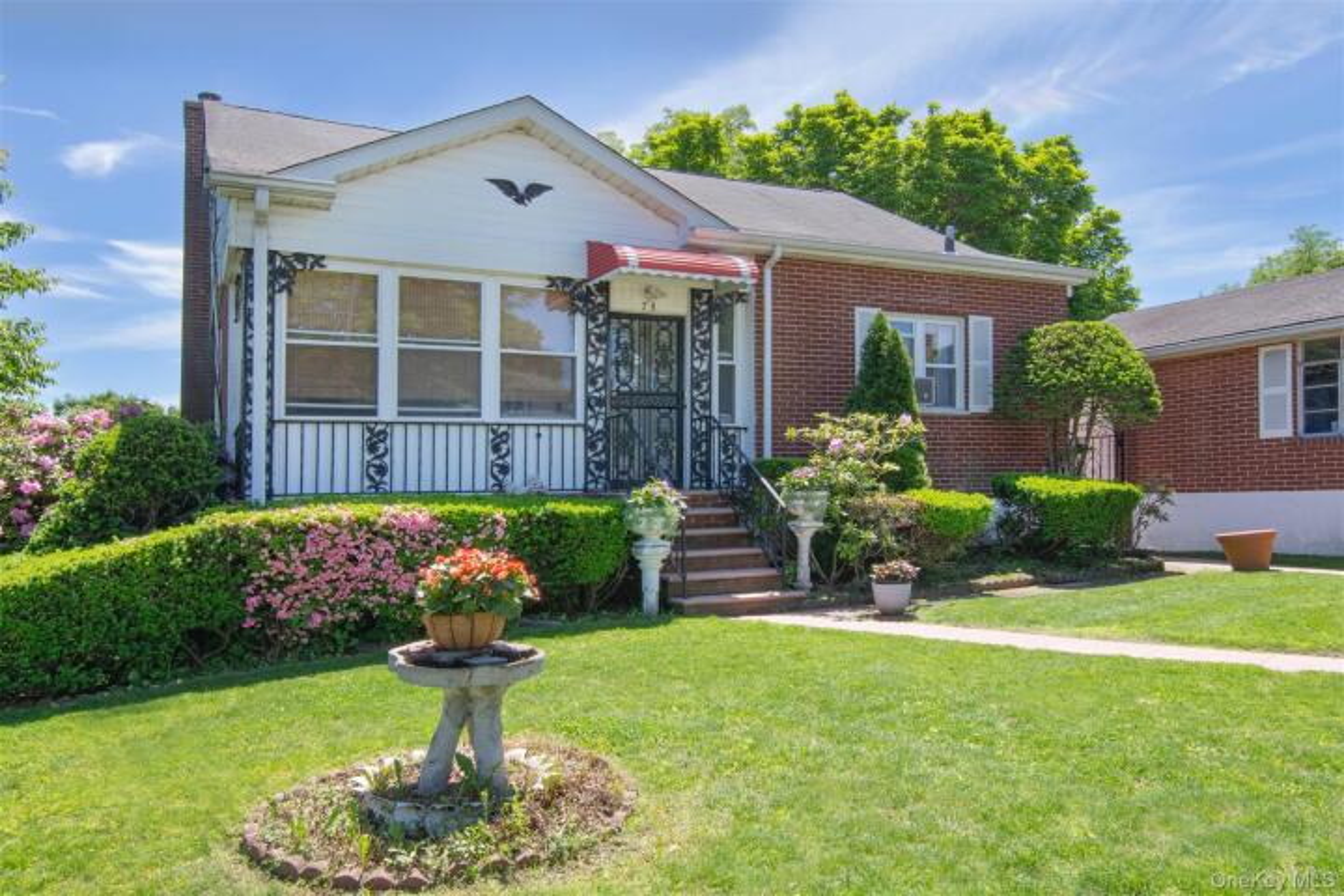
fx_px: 784
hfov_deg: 81.2
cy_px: 448
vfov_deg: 59.5
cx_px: 672
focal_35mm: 21
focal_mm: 14
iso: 400
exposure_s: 1/160
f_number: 14
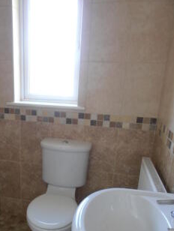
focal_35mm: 34
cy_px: 144
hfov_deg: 41.3
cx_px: 56
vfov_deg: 53.3
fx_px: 227
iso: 125
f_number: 3
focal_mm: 4.2
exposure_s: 1/25
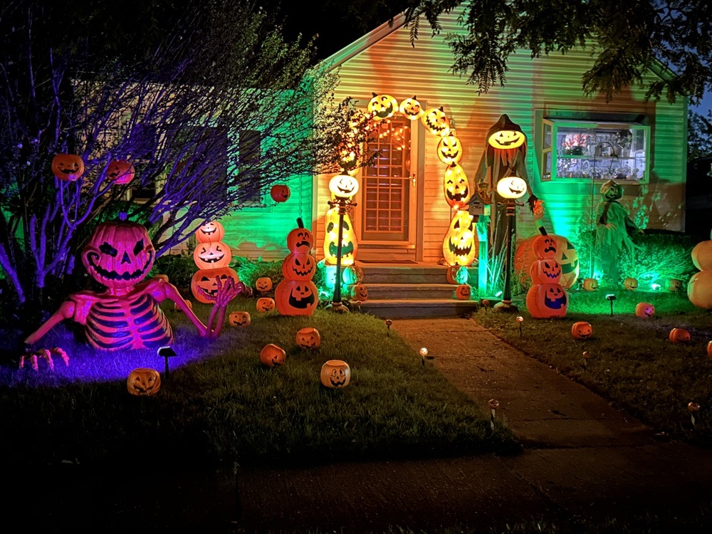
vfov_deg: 36.8
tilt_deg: -2.2
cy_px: 252
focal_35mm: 39
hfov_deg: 47.9
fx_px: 802
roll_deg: -0.6
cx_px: 365
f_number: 1.5
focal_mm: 5.7
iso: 640
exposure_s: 1/2
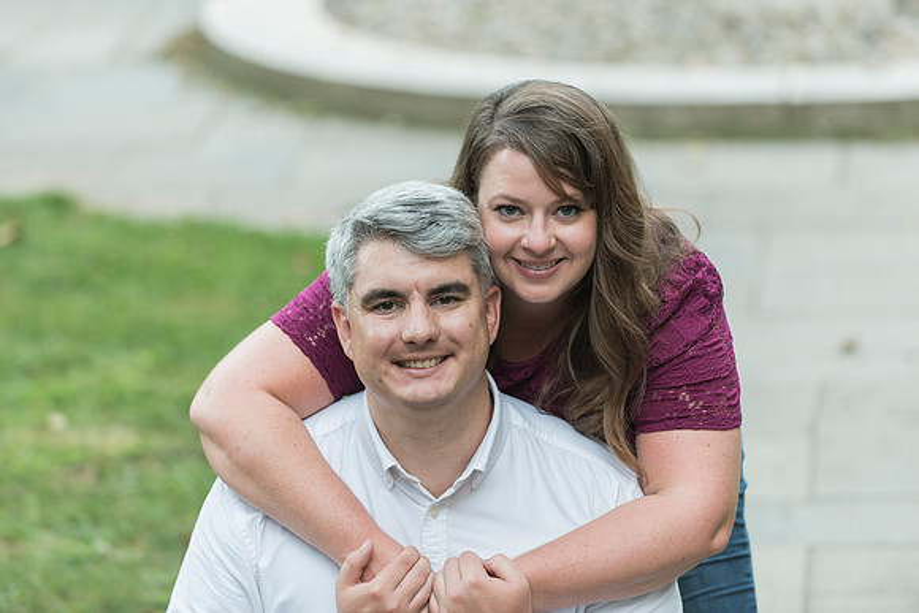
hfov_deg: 11.7
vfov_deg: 7.9
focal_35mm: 175
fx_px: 4468
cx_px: 473
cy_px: 298
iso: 640
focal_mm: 170
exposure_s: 1/60
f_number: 3.5
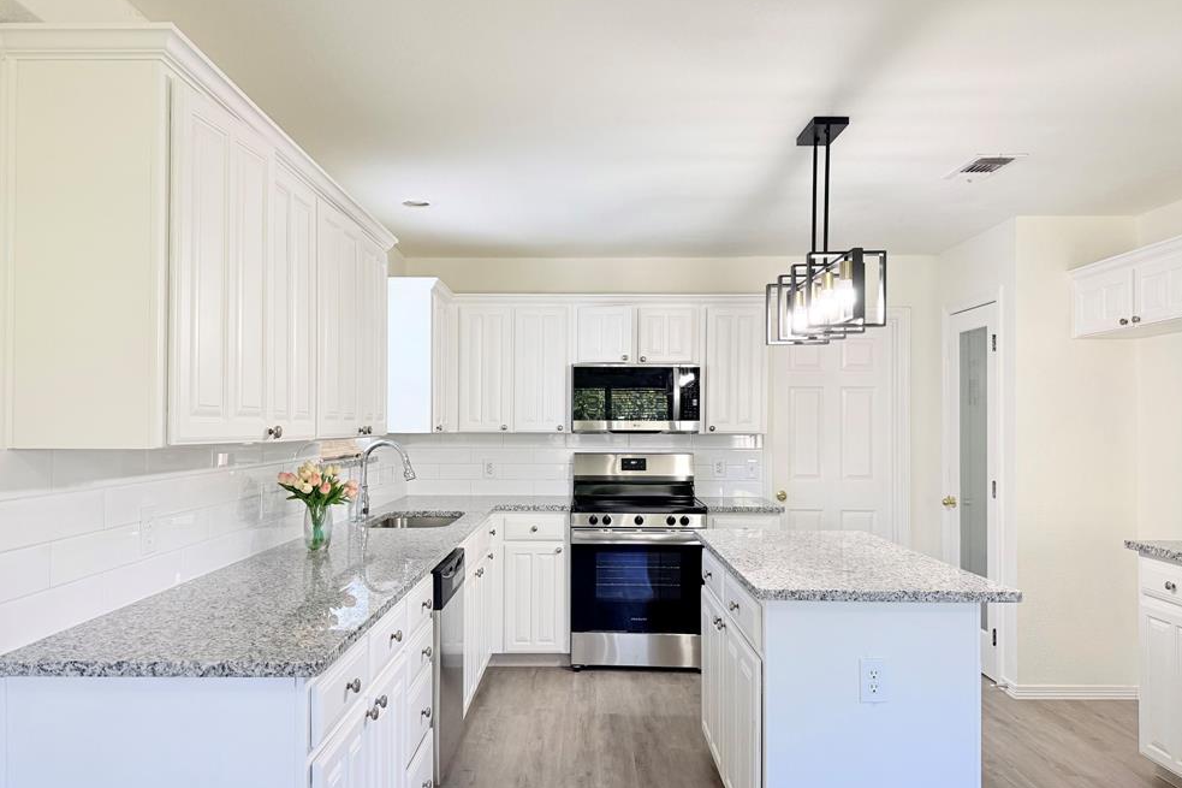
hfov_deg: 69.4
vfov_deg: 49.5
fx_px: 853
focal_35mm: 26
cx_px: 575
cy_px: 415
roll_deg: -0.2
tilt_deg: +0.8
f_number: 1.78
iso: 200
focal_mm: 6.76
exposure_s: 1/156
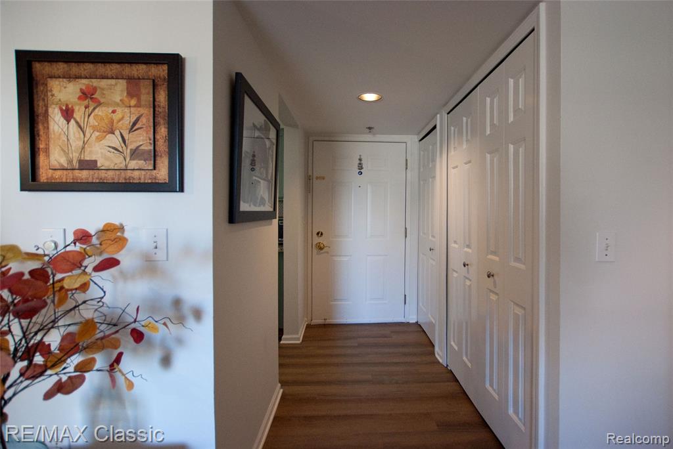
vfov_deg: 77.4
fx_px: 281
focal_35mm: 15
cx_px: 336
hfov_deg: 100.4
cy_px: 224
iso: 800
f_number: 3.5
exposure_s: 1/100
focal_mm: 10
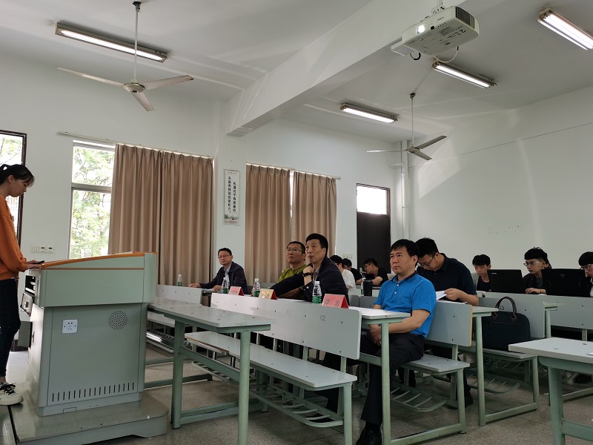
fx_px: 463
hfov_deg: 65.3
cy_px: 222
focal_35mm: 27
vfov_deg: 51.4
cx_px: 296
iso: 100
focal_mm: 5.58
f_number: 1.8
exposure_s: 1/100
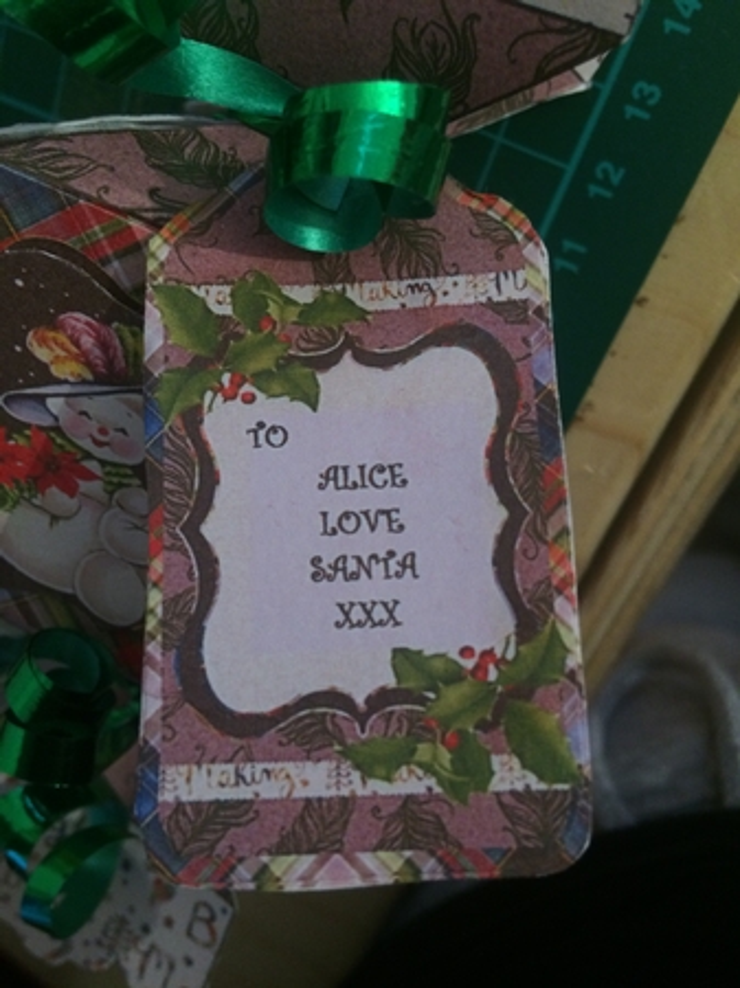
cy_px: 494
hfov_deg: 48.2
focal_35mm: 29
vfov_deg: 61.7
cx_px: 370
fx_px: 827
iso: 200
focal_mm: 4.15
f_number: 2.2
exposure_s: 1/33
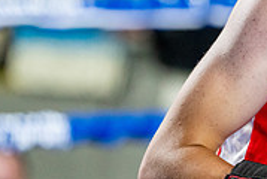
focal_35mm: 437
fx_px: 3246
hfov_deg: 4.7
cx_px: 292
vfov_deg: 3.2
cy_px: 35
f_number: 2
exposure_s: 1/1000
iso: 4000
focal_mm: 135
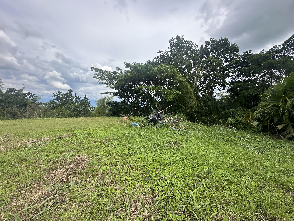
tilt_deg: +0.1
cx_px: 147
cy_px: 110
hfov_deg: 102.1
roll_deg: +0.1
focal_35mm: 14
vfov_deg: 85.7
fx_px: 119
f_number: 2.2
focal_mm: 2.22
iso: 40
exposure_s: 1/849
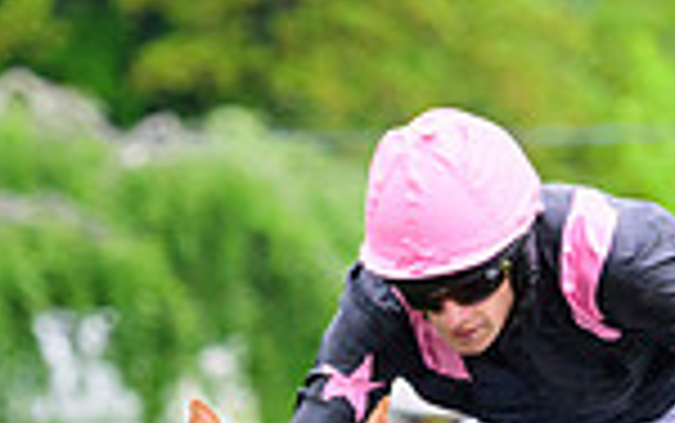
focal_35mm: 937
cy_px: 713
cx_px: 792
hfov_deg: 2.2
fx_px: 17250
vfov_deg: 1.4
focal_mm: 200
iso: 1250
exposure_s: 1/1000
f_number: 5.6
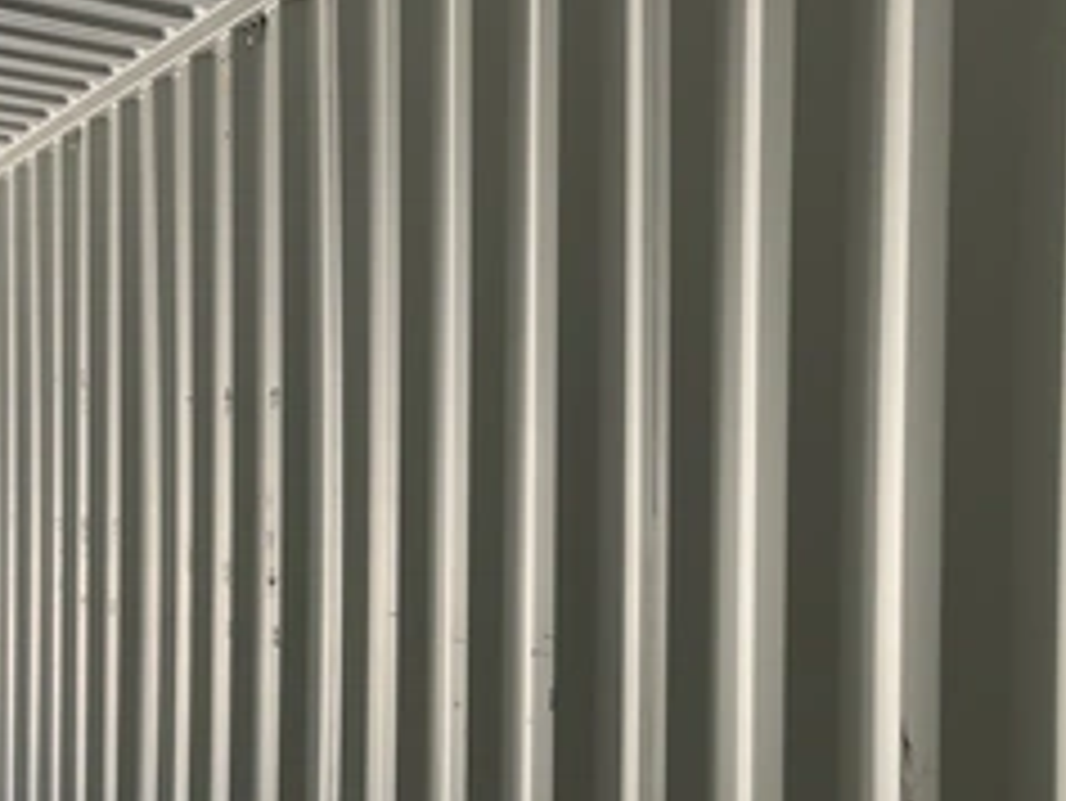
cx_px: 580
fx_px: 1510
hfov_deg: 38.9
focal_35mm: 49
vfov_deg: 29.5
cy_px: 522
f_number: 1.8
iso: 100
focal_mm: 3
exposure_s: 1/60
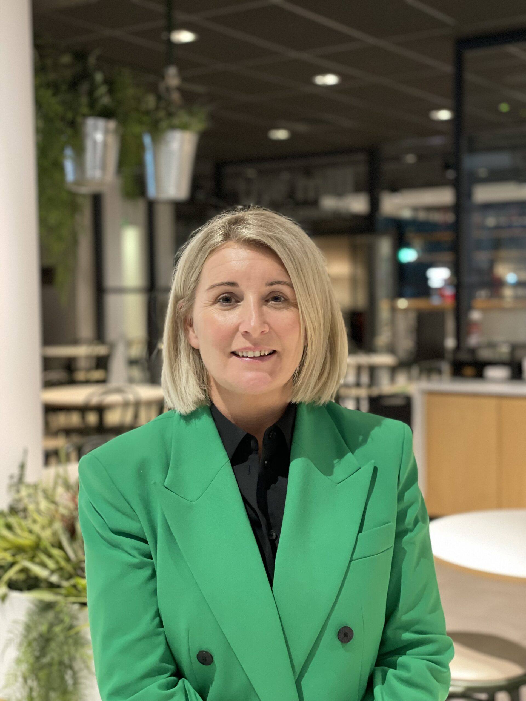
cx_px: 263
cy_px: 350
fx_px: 1054
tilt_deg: -2.1
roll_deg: +1.4
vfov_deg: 36.8
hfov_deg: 28.0
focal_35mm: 52
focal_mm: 6
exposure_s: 1/33
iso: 320
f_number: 2
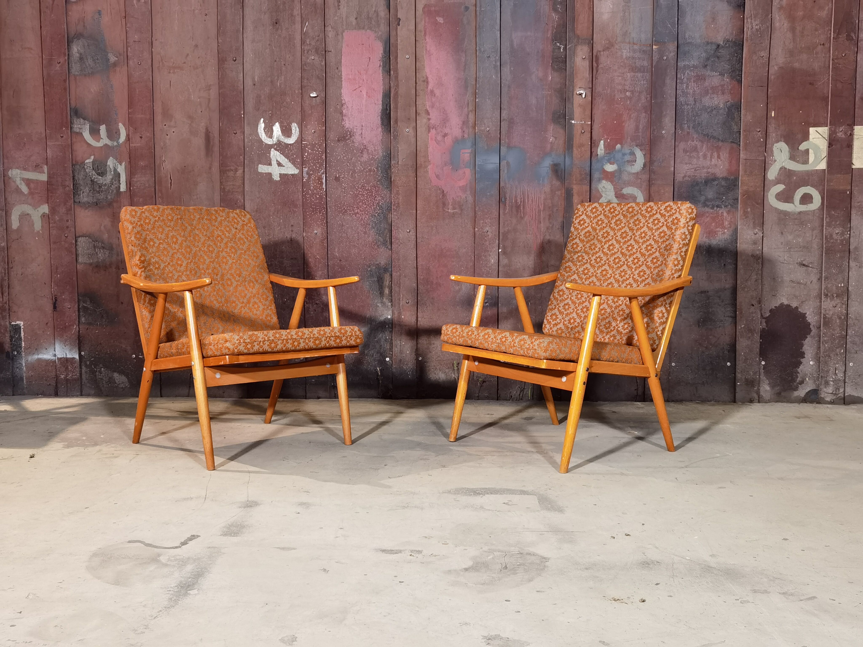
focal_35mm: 38
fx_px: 947
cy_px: 324
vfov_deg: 37.7
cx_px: 432
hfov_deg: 49.0
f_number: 1.9
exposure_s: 1/33.3
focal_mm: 6.71
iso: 400
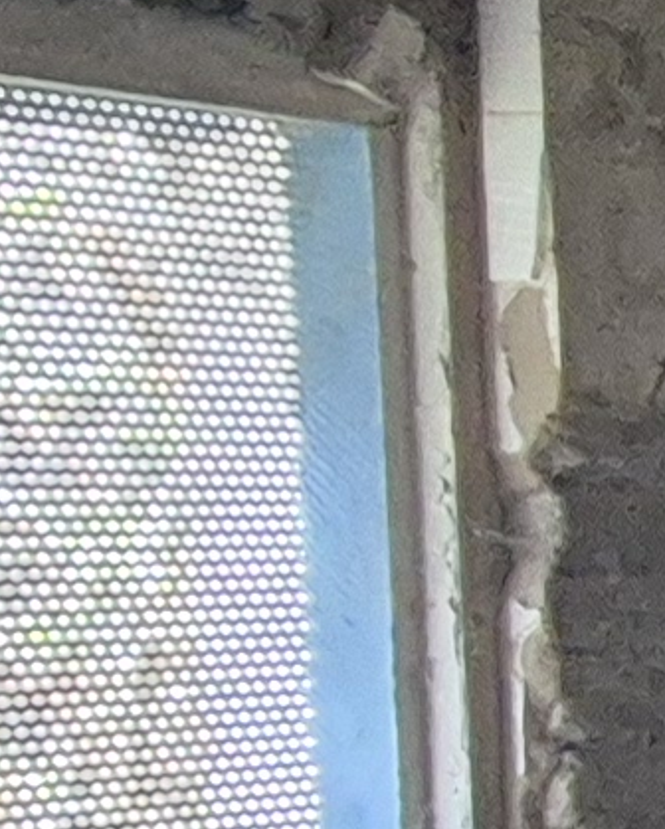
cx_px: 2650
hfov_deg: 8.0
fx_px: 2972
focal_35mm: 121
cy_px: 789
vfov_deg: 15.6
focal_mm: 2.2
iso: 1250
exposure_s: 1/25
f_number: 2.2
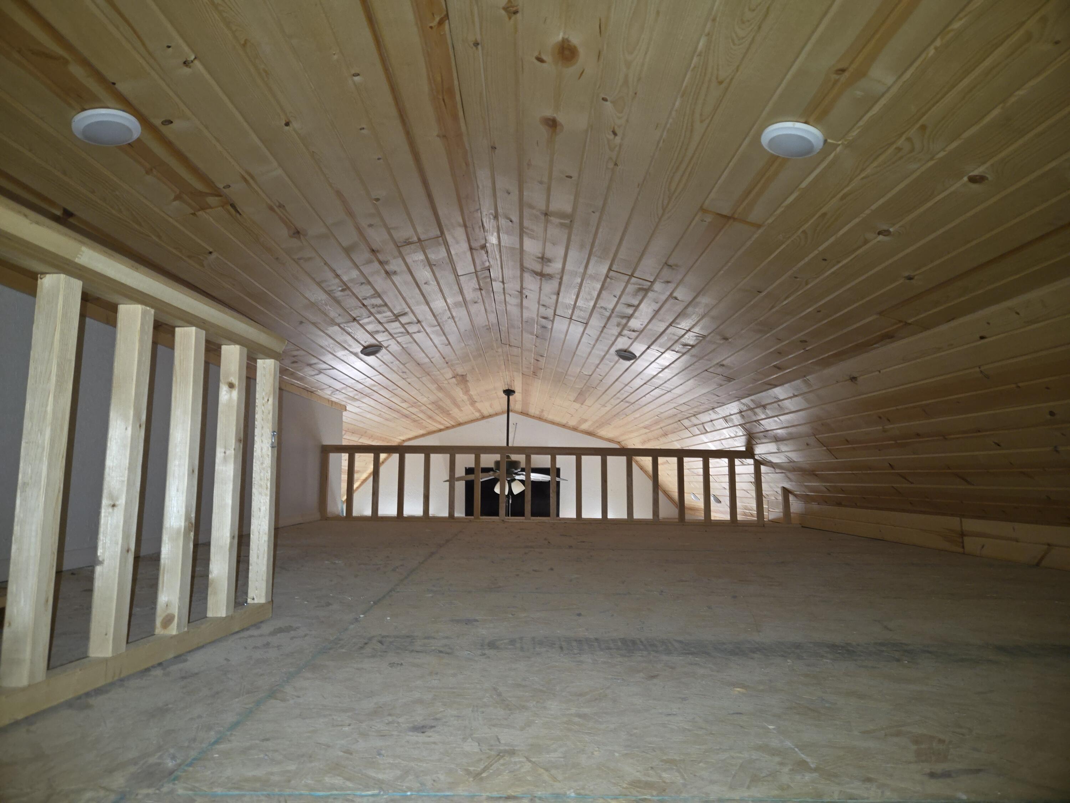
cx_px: 535
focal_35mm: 23
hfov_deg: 73.9
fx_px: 711
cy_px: 402
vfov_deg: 58.9
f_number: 1.8
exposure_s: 1/12
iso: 160
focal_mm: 5.4
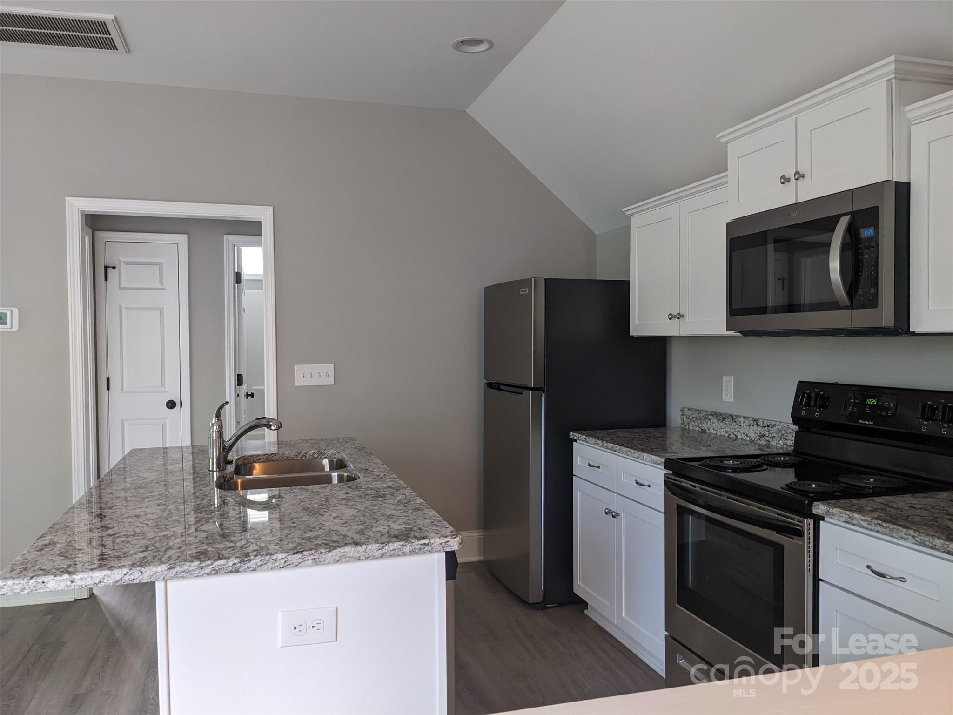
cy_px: 358
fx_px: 743
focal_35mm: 27
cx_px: 476
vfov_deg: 51.4
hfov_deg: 65.3
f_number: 1.73
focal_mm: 4.38
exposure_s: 1/24
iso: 65
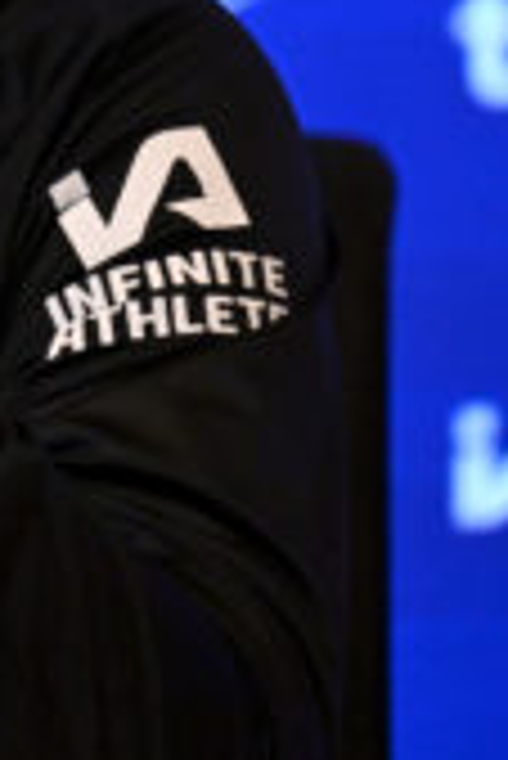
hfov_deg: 1.6
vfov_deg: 2.3
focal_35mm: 885
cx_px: -454
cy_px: -67
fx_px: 18693
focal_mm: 200
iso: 2500
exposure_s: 1/500
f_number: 2.8
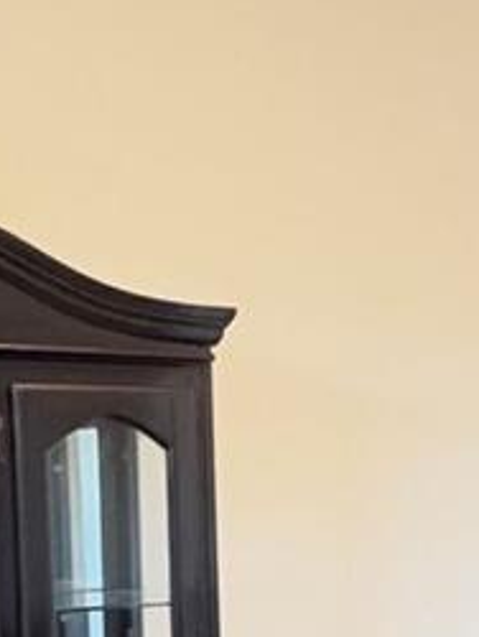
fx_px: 1584
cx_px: 662
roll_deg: +0.3
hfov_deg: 16.1
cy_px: 581
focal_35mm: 86
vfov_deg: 22.2
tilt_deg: -3.8
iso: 1250
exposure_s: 1/60
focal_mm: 2.22
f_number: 2.2
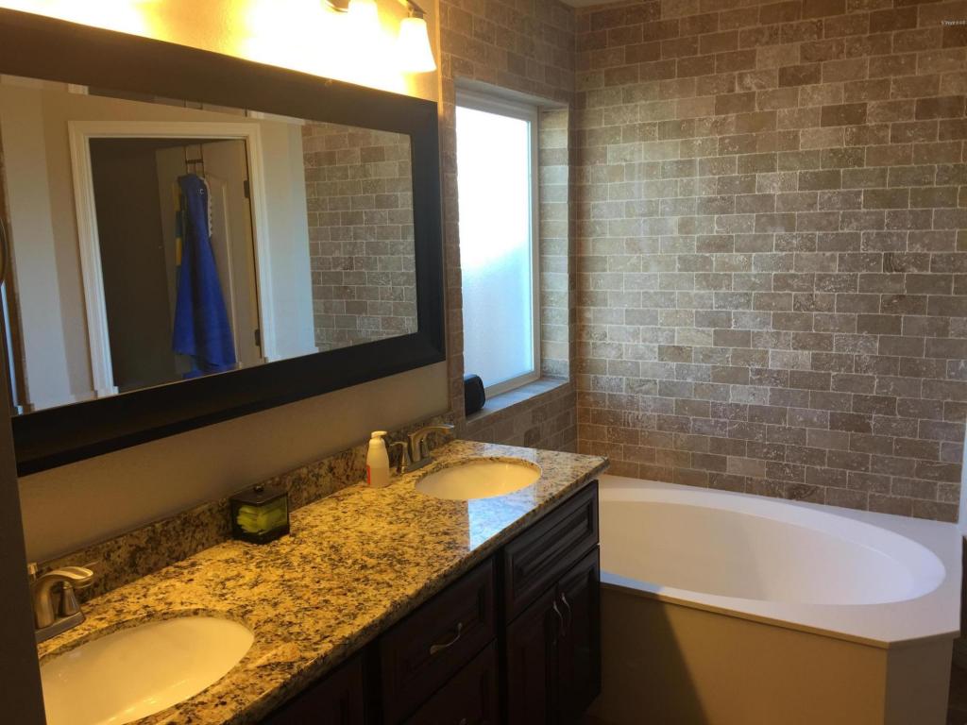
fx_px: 810
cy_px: 362
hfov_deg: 61.7
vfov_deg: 48.2
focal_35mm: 29
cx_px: 484
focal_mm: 4.15
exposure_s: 1/40
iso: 40
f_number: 2.2
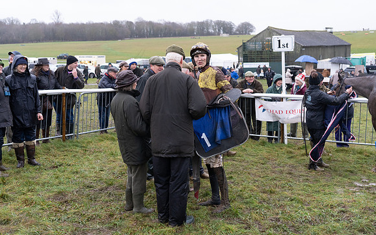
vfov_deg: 29.8
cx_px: 188
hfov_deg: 46.2
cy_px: 118
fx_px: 441
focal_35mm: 43
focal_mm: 42
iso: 2000
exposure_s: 1/125
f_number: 5
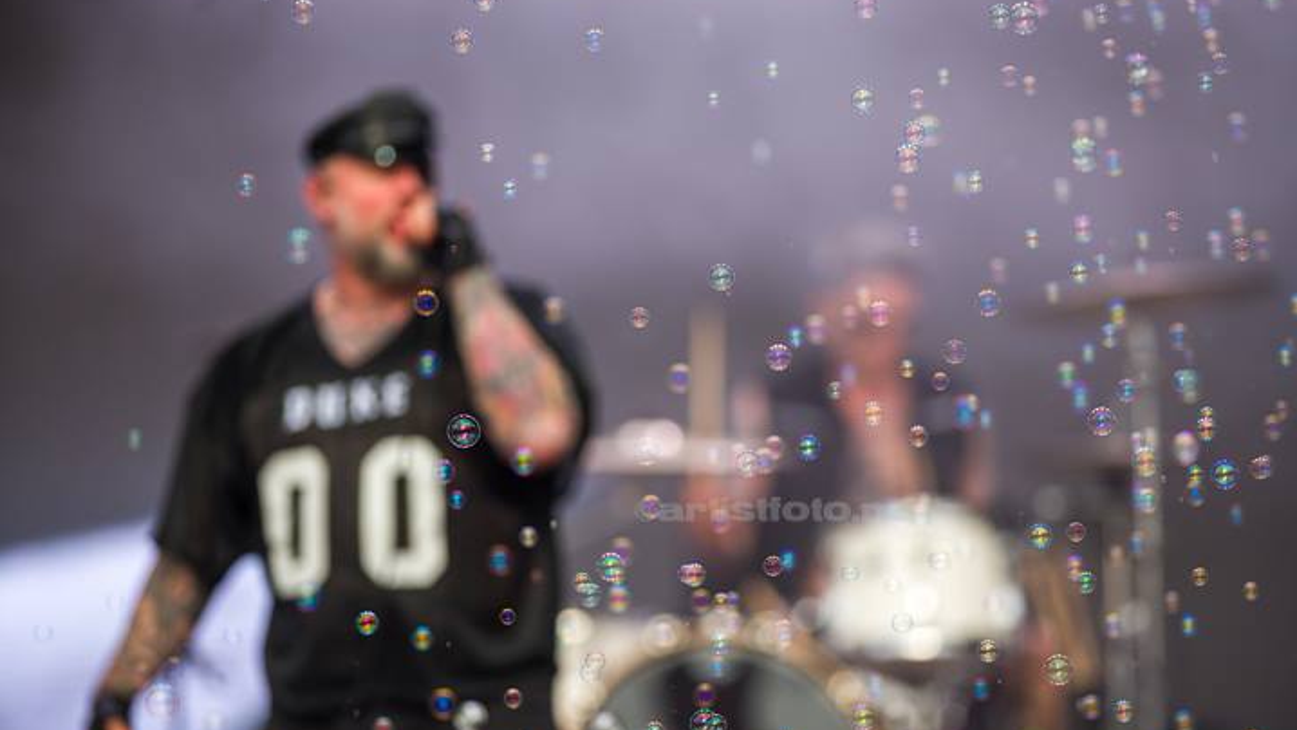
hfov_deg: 6.9
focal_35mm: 315
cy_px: 379
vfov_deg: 3.9
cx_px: 648
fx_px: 10834
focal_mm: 300
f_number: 2.8
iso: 500
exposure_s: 1/1000
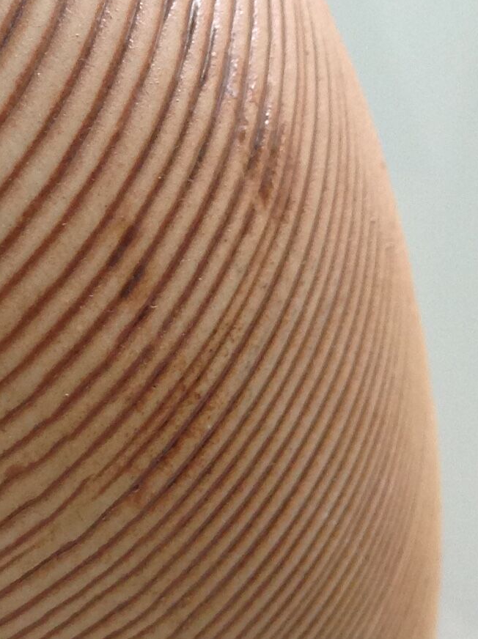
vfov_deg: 18.9
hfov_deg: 13.6
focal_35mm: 104
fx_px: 1919
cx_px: -159
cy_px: 298
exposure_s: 1/15
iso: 100
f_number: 2.4
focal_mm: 4.28
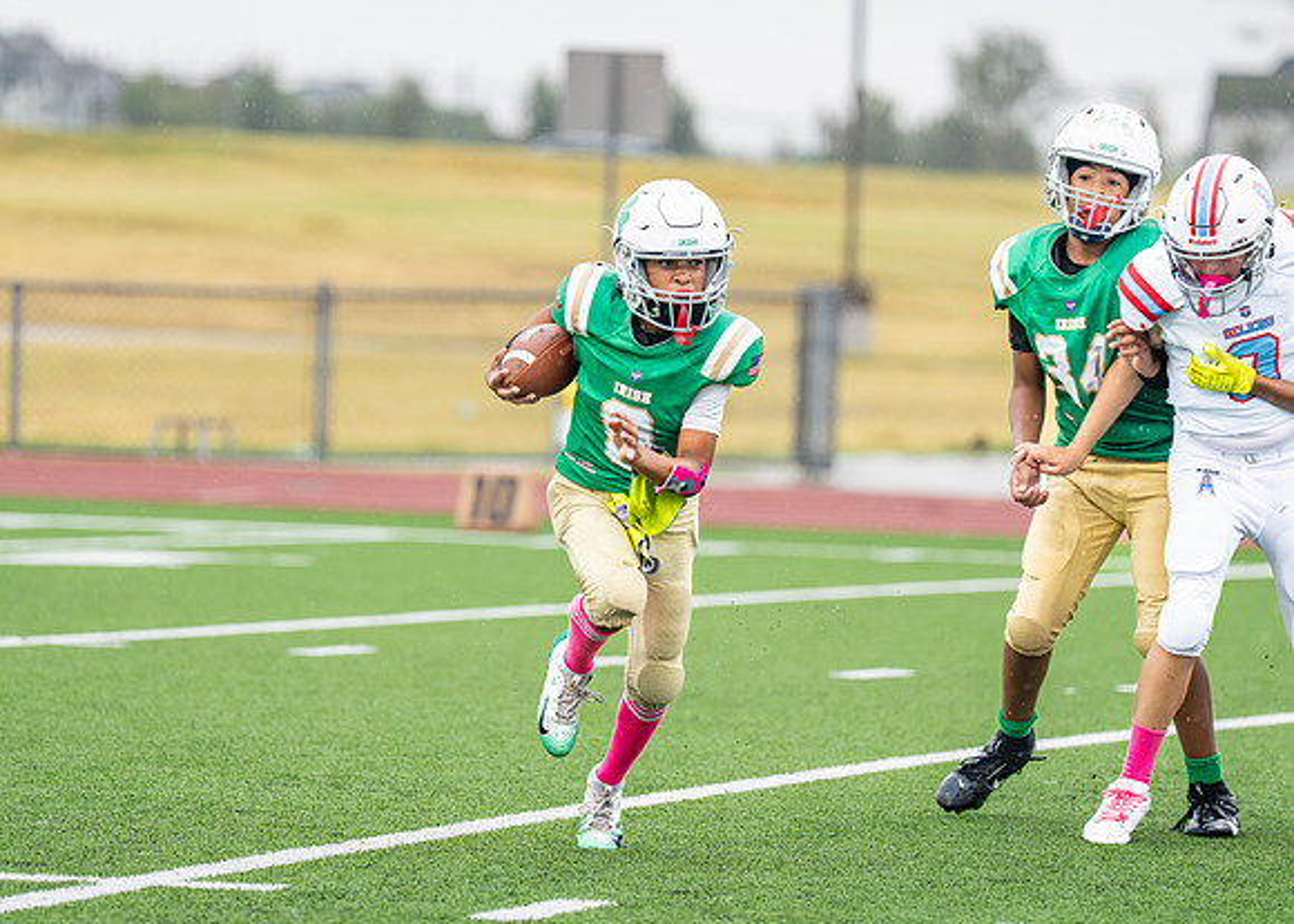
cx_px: 621
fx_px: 11230
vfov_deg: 4.7
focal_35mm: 306
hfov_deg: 6.6
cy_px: 420
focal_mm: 194
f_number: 2.8
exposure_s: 1/1000
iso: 500
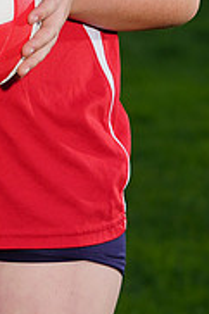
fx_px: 5732
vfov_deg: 3.1
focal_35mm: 657
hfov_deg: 2.1
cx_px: -46
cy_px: -140
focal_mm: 206
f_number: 10
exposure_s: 1/250
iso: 200
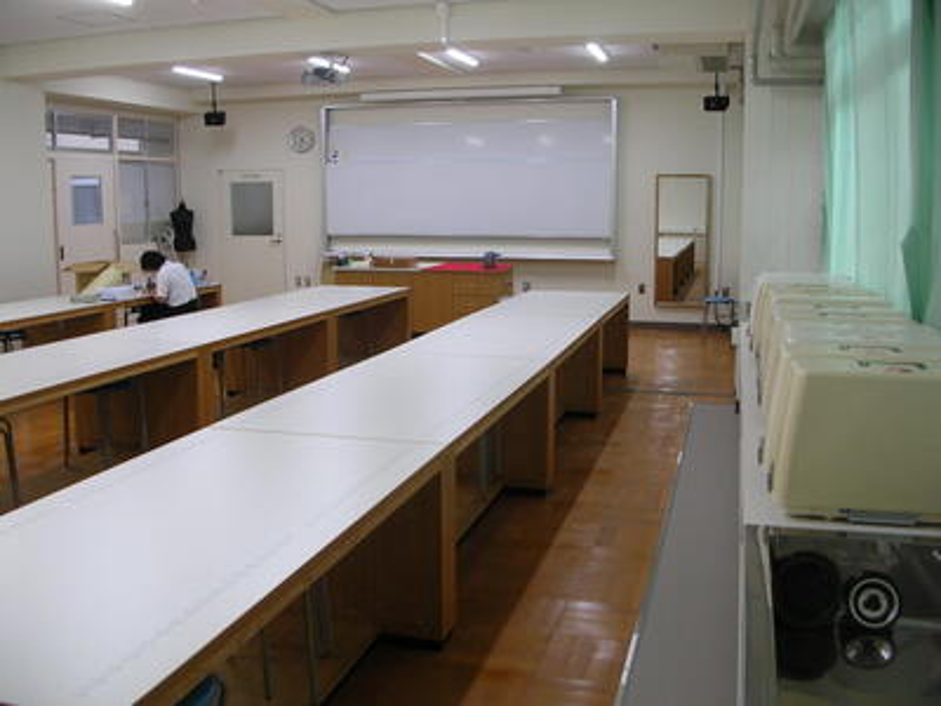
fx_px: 951
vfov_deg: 40.7
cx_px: 470
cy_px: 353
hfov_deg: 52.6
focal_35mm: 35
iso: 50
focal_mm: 5.8
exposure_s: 1/30
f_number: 2.8
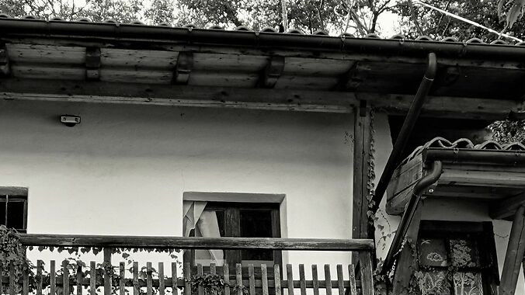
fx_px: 1294
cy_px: 411
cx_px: 248
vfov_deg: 12.5
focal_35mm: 93
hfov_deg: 22.9
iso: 100
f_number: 2.5
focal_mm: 9.3
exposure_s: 1/200
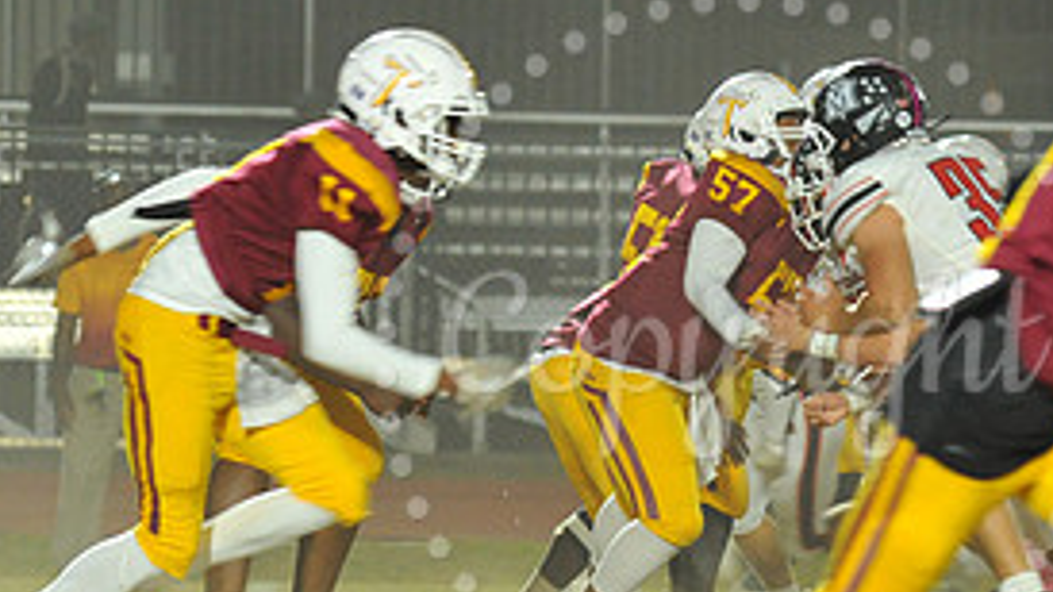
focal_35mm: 443
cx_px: 742
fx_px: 12367
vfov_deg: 2.7
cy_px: 354
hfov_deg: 4.9
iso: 4000
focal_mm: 200
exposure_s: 1/200
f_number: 5.6
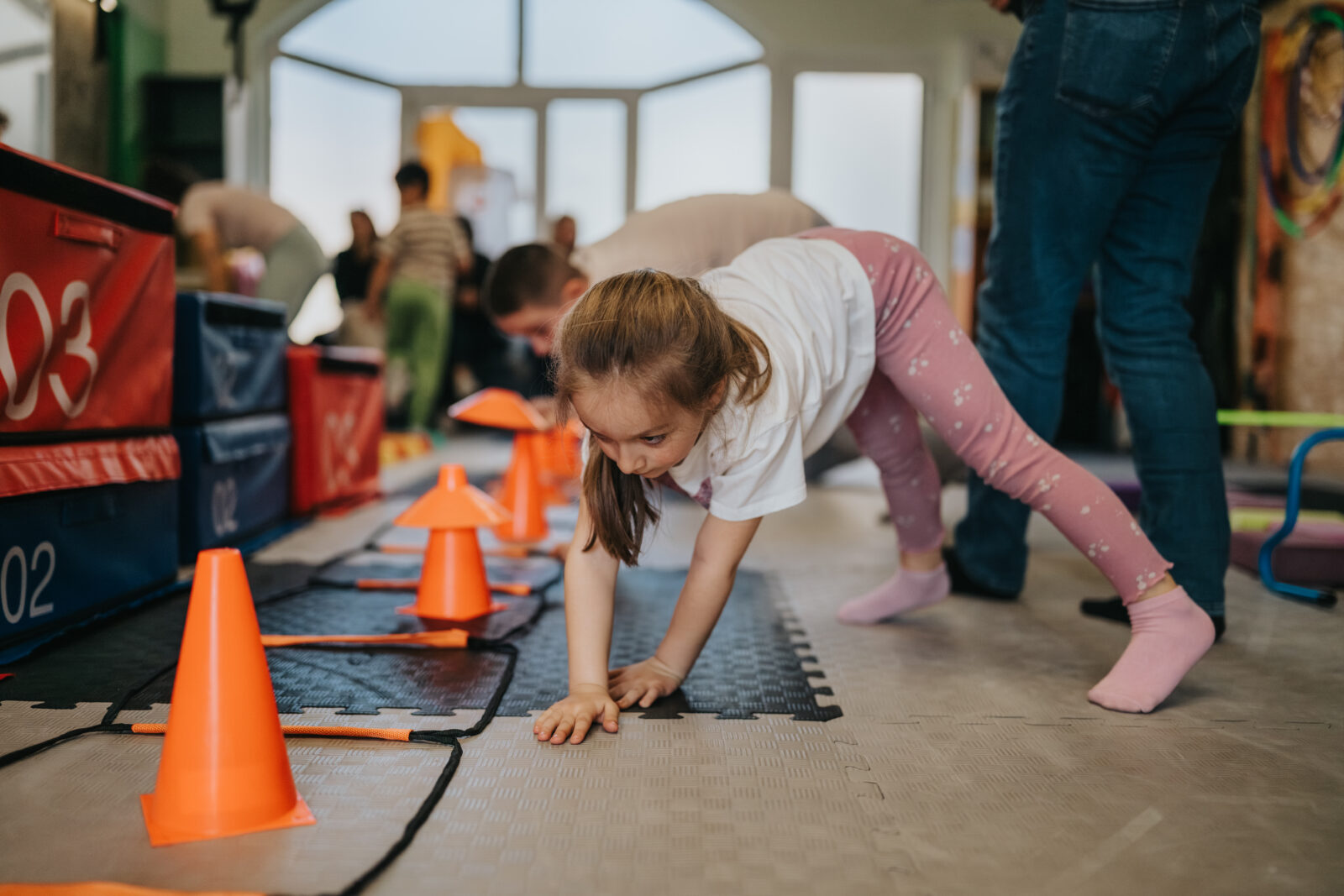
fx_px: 1307
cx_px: 672
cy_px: 448
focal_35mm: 35
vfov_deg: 37.9
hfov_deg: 54.4
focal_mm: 35
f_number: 1.2
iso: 400
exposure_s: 1/4000
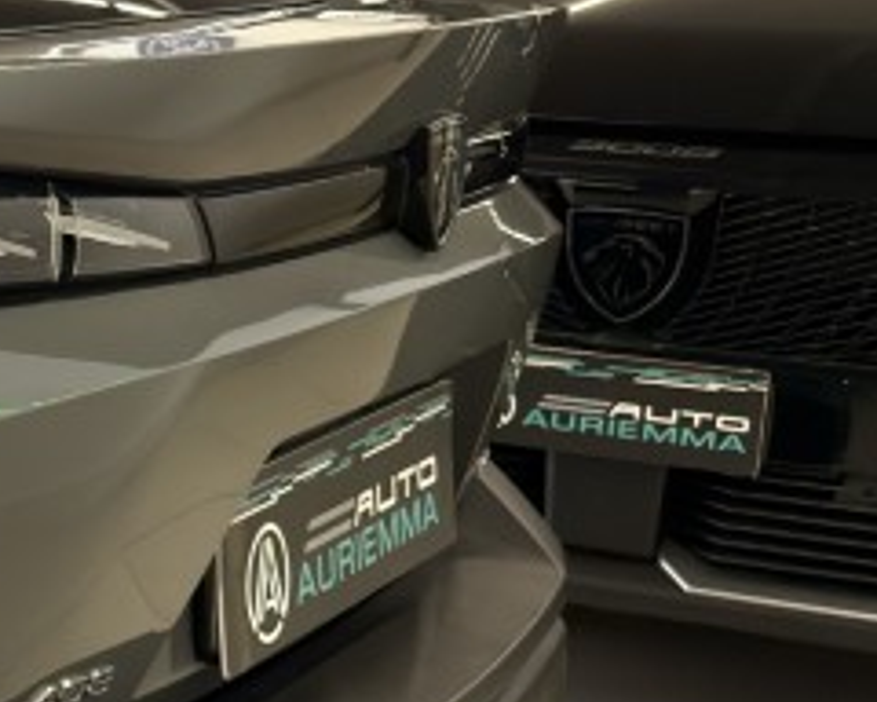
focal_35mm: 100
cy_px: 340
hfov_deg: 15.1
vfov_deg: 15.4
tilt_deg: -11.0
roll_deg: +0.0
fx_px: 2596
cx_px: -935
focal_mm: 6.76
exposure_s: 1/118
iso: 160
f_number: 1.78
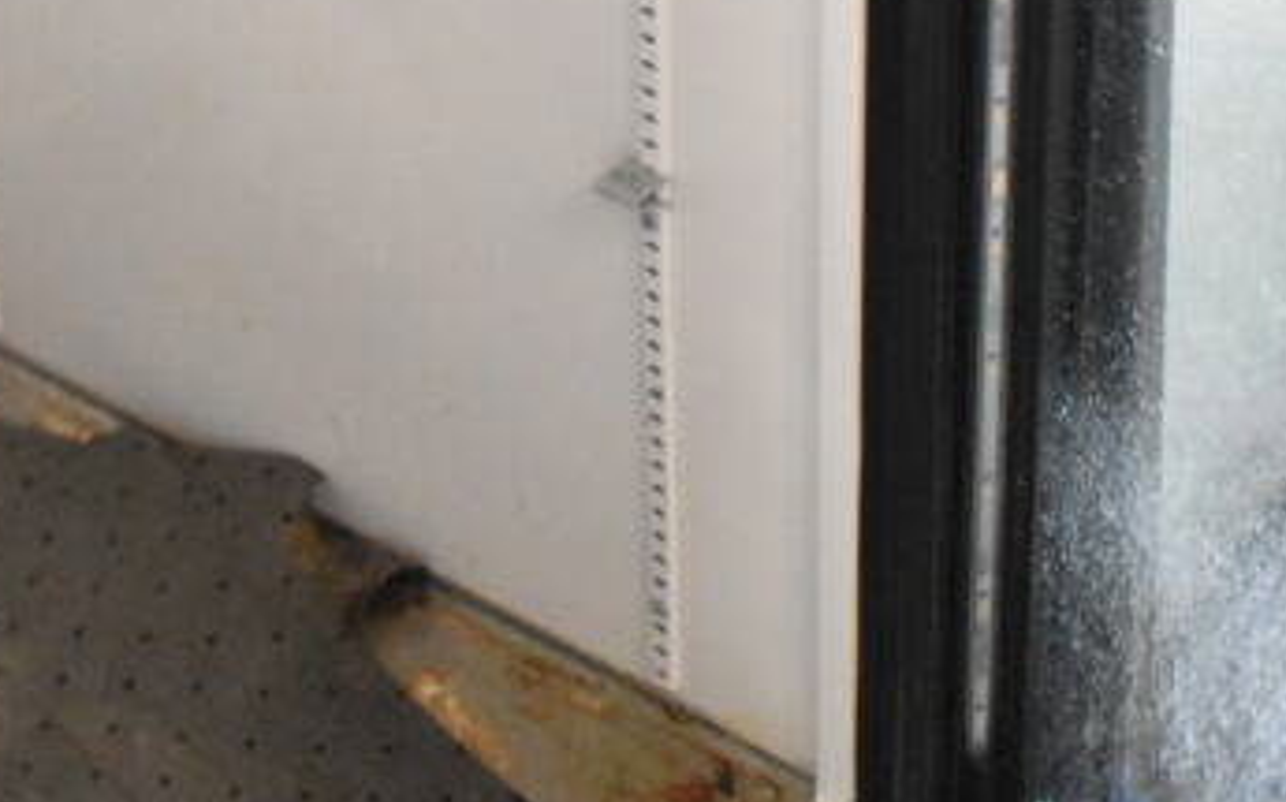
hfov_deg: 20.5
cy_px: -679
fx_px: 3549
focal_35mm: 101
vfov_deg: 11.8
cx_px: 485
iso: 8000
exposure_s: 1/40
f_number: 4
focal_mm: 25
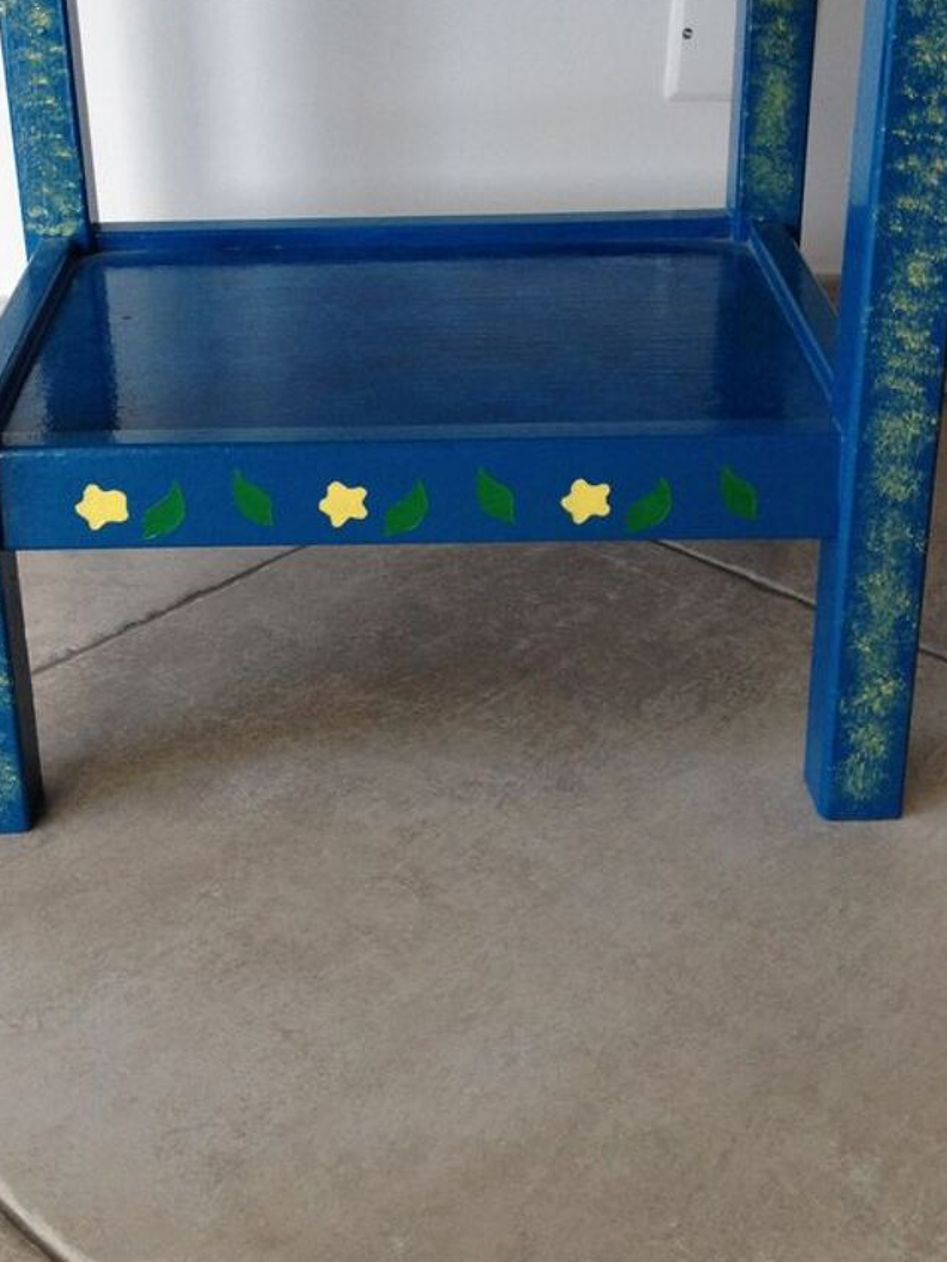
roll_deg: +1.1
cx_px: 395
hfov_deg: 26.5
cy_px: 422
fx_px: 2006
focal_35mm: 55
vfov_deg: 34.6
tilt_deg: -23.6
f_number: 2.4
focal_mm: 4.28
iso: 64
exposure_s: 1/60
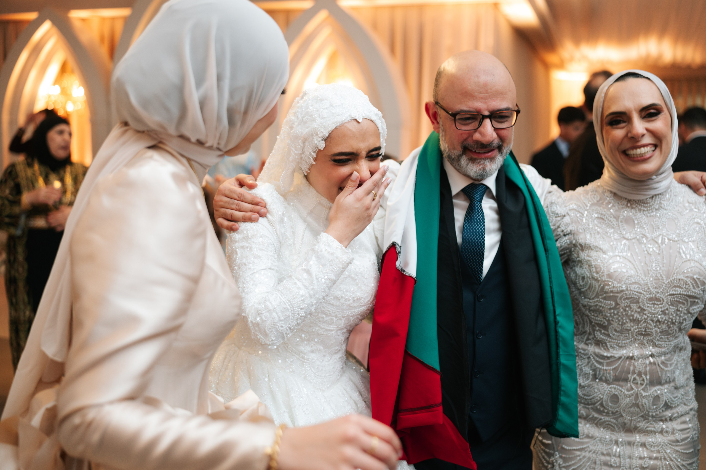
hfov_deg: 53.5
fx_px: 701
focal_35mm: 36
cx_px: 353
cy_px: 235
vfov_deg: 37.1
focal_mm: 35
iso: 800
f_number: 2
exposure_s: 1/160
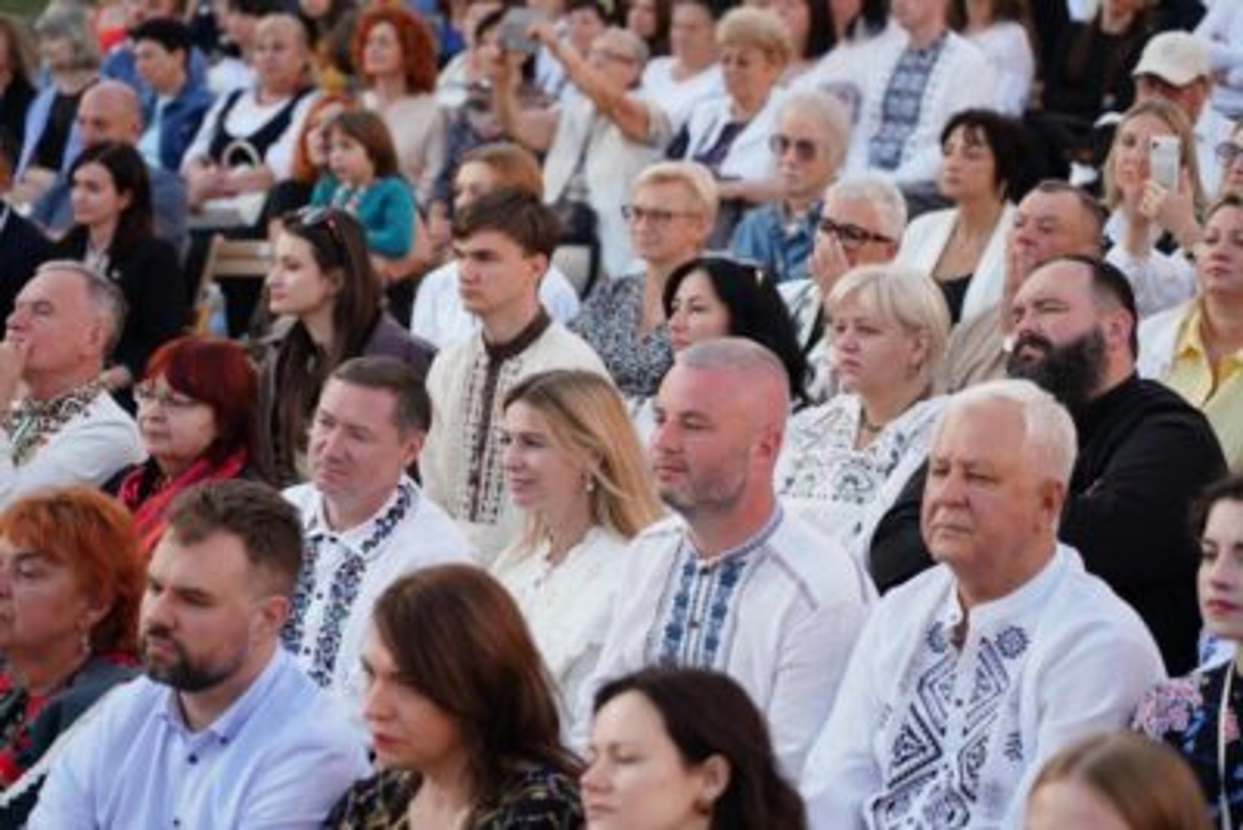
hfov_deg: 19.4
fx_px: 3627
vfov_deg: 13.1
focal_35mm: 105
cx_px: 622
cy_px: 415
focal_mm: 105
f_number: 4
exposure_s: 1/400
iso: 640
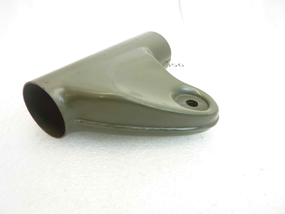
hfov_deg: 69.4
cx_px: 142
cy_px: 107
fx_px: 206
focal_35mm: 25
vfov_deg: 54.9
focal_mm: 4.1
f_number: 3.3
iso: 80
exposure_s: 1/13
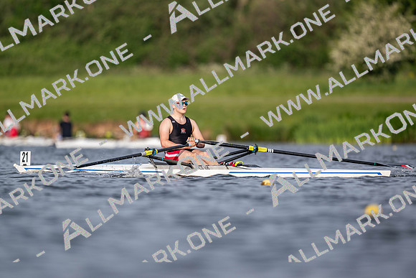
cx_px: 208
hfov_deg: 3.4
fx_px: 6935
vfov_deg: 2.3
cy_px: 139
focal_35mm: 600
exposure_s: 1/2500
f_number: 4
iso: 250
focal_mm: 600
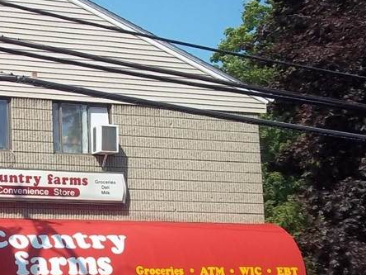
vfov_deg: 17.6
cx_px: -24
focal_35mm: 83
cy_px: 216
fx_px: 878
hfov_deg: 22.4
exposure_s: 1/200
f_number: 8
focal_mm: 6.5
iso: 80
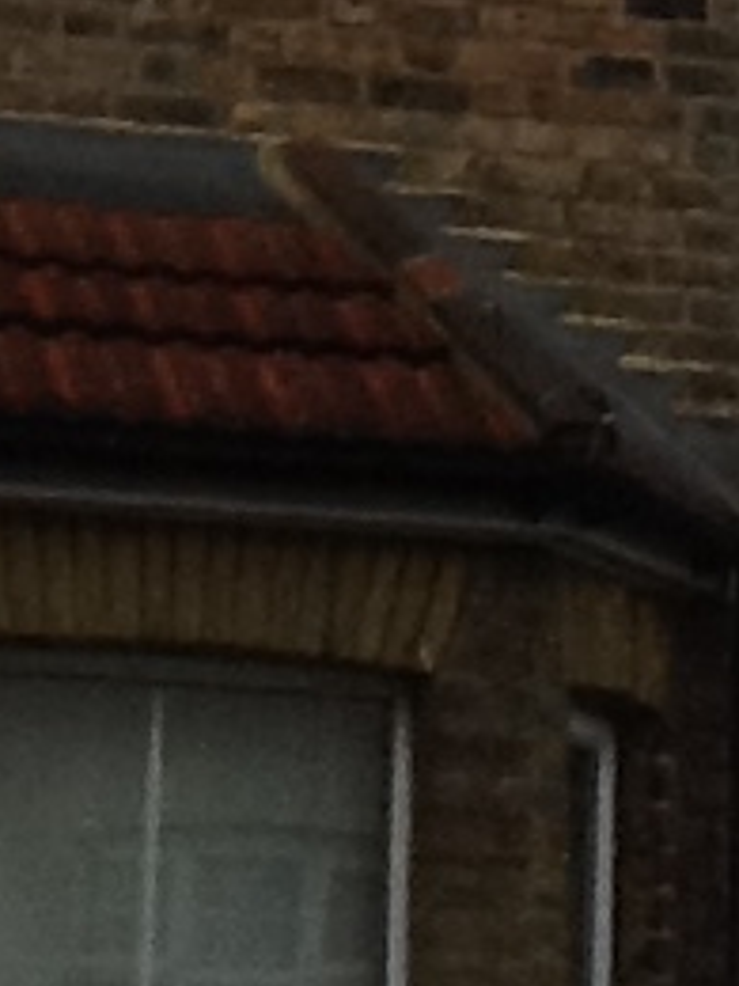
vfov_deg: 15.2
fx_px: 3359
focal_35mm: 118
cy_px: -592
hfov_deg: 12.5
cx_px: 171
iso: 80
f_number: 2.4
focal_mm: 2.03
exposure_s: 1/594
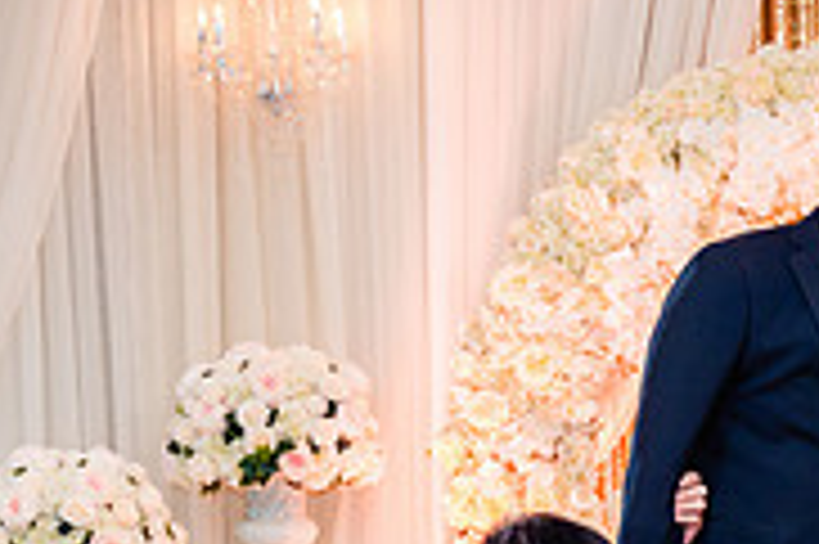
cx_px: 711
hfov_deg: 15.5
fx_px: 2978
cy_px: 816
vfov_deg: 10.1
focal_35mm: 131
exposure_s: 1/160
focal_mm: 41
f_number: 3.5
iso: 1000
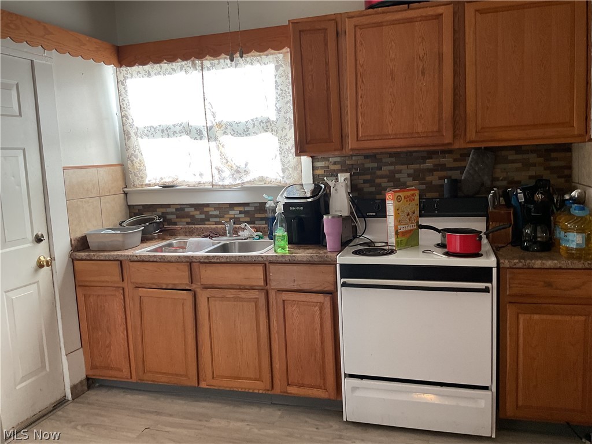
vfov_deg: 48.2
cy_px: 222
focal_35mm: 29
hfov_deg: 61.7
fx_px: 496
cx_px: 296
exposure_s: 1/60
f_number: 1.8
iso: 50
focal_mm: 3
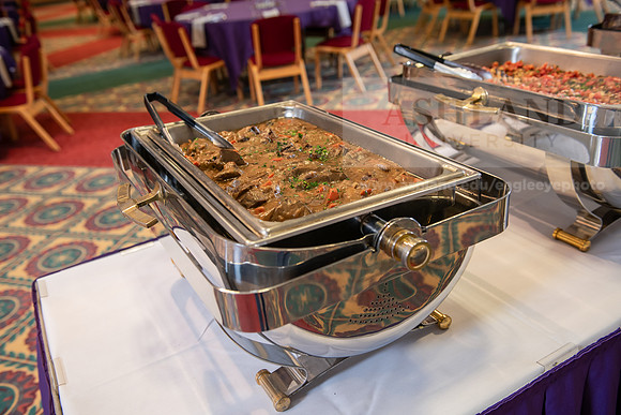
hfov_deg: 58.7
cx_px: 310
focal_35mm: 32
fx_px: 552
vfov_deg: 41.1
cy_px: 208
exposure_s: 1/80
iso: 500
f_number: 3.5
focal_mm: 32
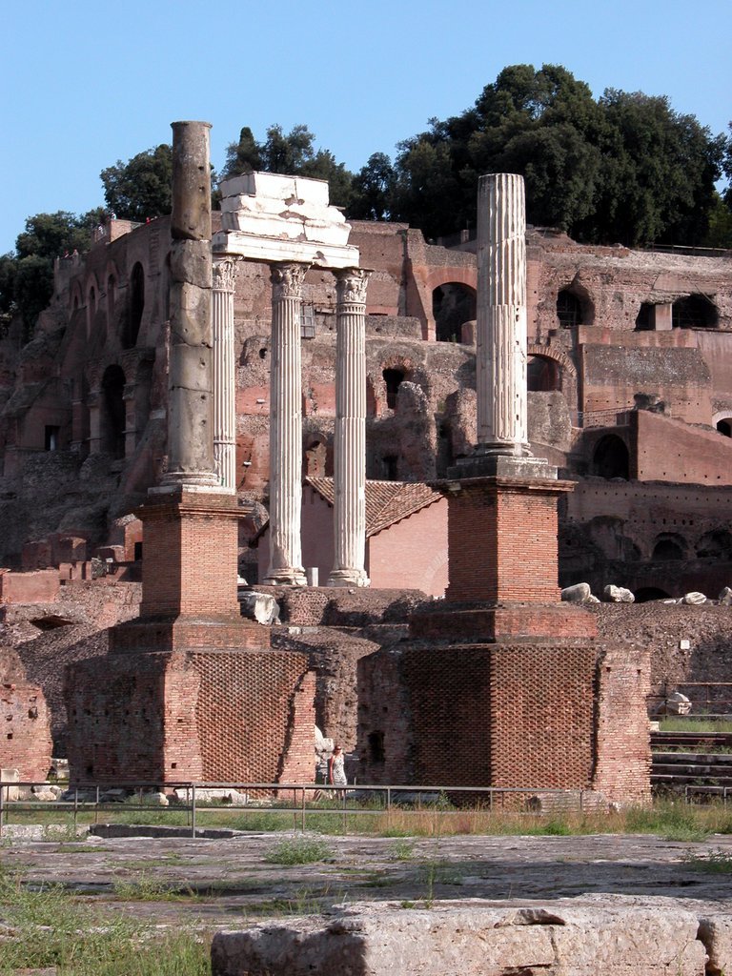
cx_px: 366
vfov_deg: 18.4
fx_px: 3017
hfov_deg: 13.8
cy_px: 488
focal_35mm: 107
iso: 100
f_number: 5.2
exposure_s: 1/363
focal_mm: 27.3
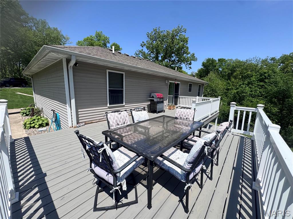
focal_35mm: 14
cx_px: 146
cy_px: 110
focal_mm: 2.22
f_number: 2.2
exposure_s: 1/2342
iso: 50
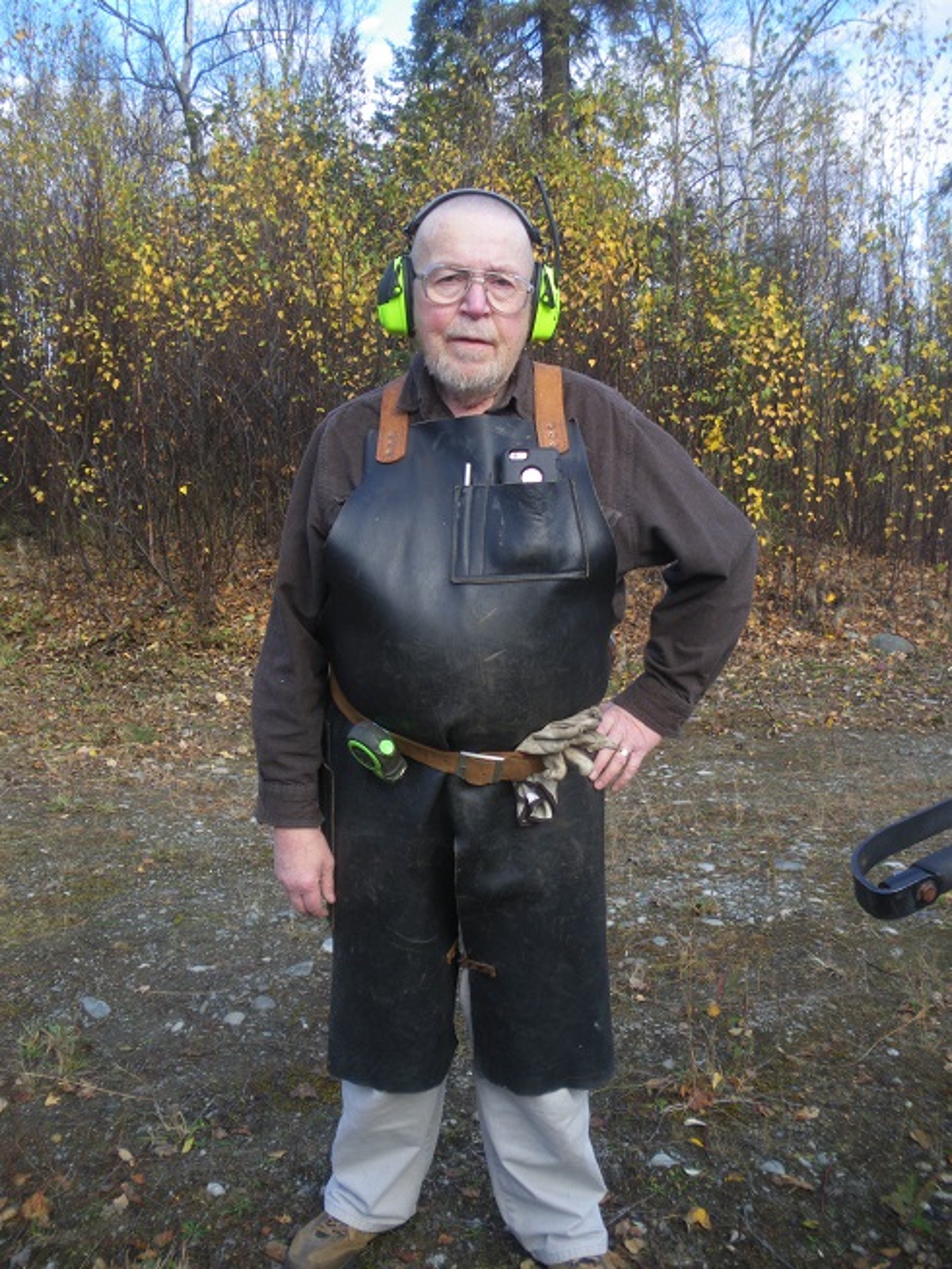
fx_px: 1320
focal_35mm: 36
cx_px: 476
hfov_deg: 39.7
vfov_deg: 51.3
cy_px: 634
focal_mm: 6.3
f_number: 3.5
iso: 64
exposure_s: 1/125
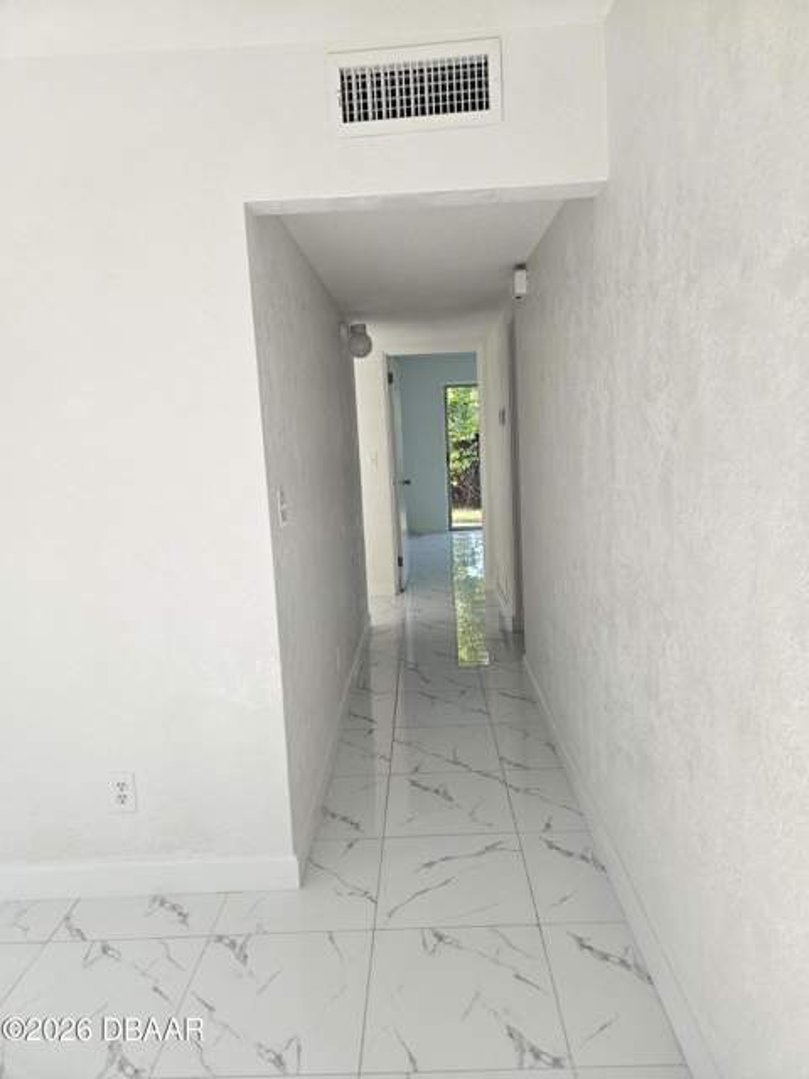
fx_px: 717
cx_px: 404
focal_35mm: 23
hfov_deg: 58.9
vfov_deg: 73.9
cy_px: 540
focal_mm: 5.4
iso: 25
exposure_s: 1/120
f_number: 1.8
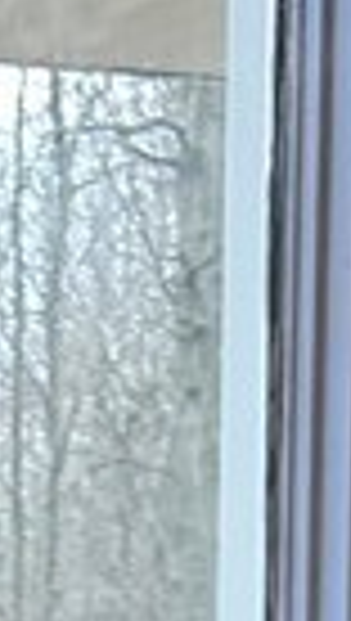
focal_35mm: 210
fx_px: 3462
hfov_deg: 5.5
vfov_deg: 8.4
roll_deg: +4.0
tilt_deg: -16.8
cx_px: -585
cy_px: 1926
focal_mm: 5.7
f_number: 1.5
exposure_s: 1/60
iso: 64
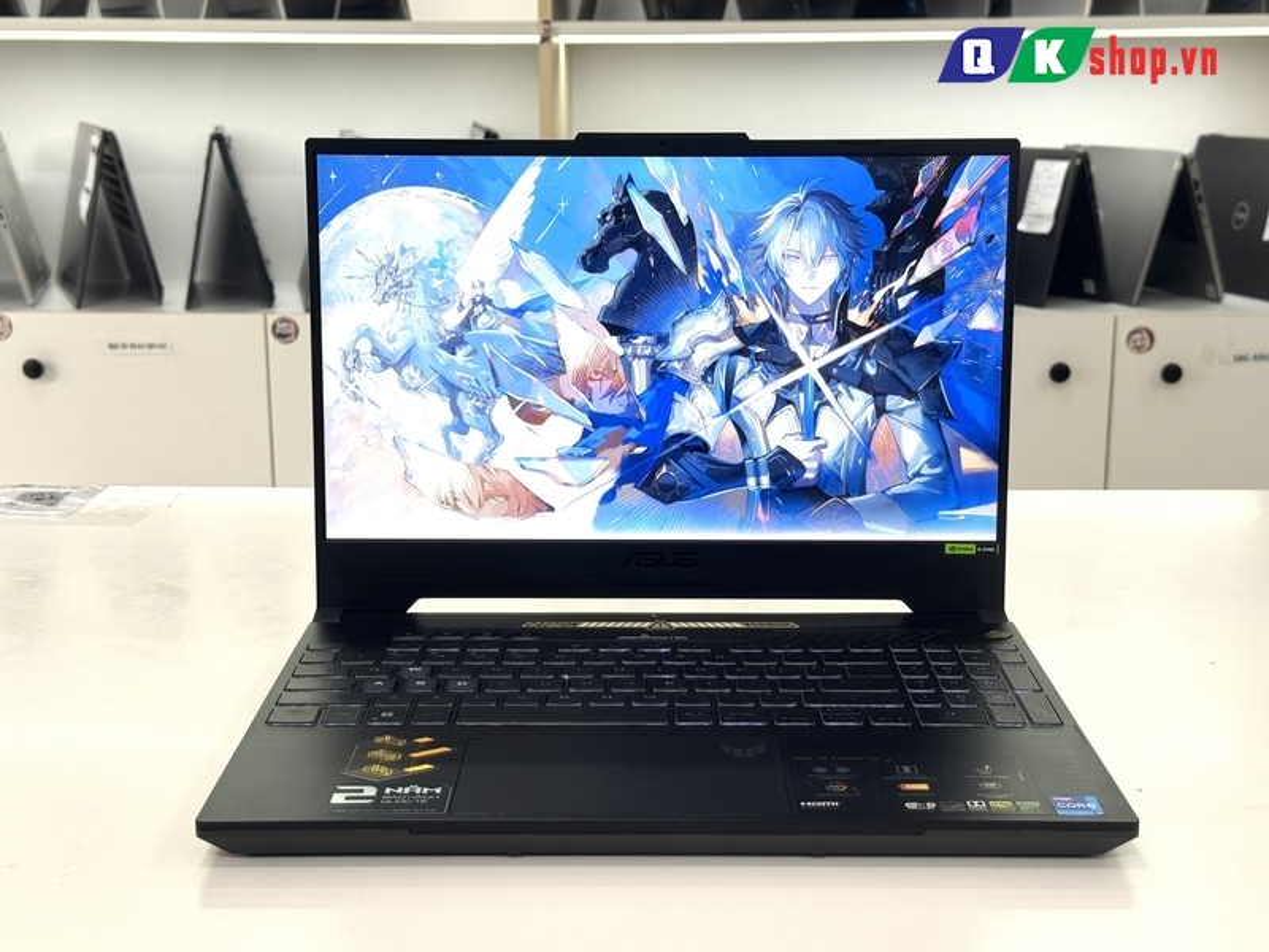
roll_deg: +0.7
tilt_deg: -13.6
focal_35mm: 48
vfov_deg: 30.3
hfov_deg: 39.7
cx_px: 634
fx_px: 1760
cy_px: 476
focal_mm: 6.76
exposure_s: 1/154
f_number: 1.78
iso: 64
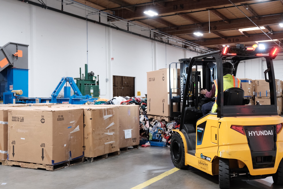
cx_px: 142
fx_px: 322
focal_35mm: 41
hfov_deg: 47.4
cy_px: 94
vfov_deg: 32.6
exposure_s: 1/100
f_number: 3.6
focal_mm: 27.1
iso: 1600
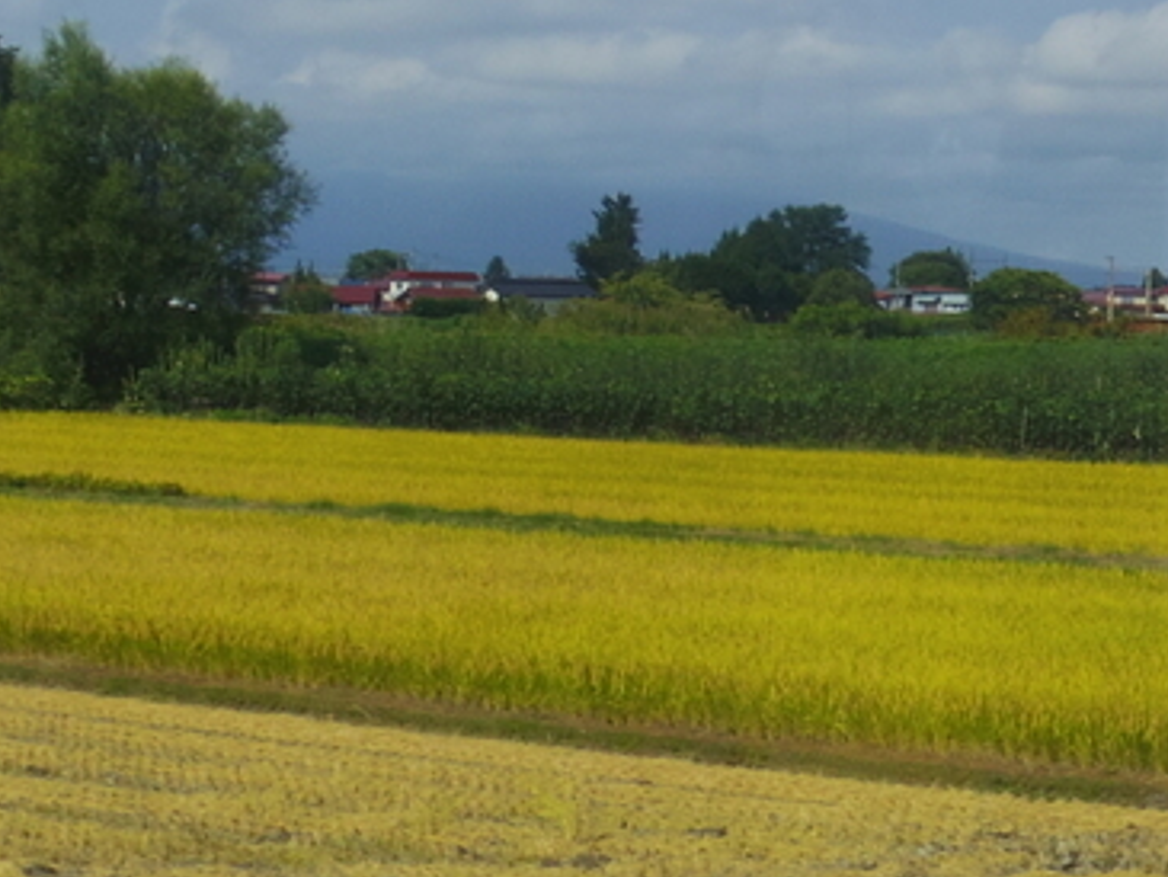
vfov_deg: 14.4
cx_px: 1402
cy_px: 202
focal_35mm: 102
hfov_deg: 18.3
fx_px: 3443
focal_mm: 5.7
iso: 100
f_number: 5
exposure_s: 1/1000
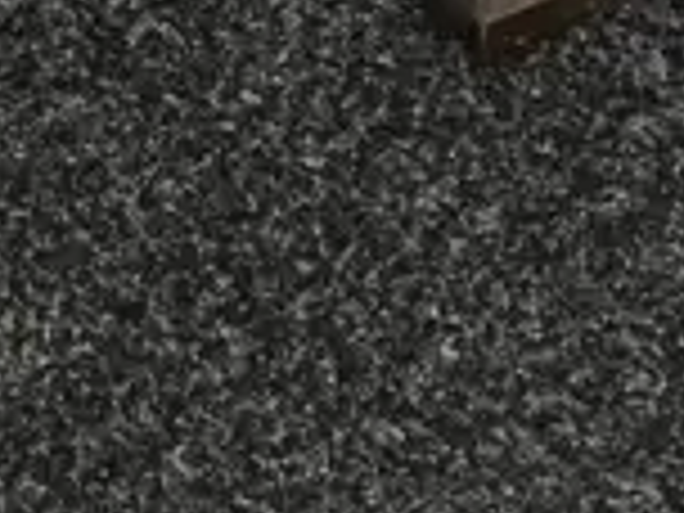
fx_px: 3873
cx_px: -288
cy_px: -1192
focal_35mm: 196
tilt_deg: -25.0
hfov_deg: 9.8
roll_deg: -0.4
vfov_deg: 6.7
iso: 64
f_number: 2.2
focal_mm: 4.15
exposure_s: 1/17
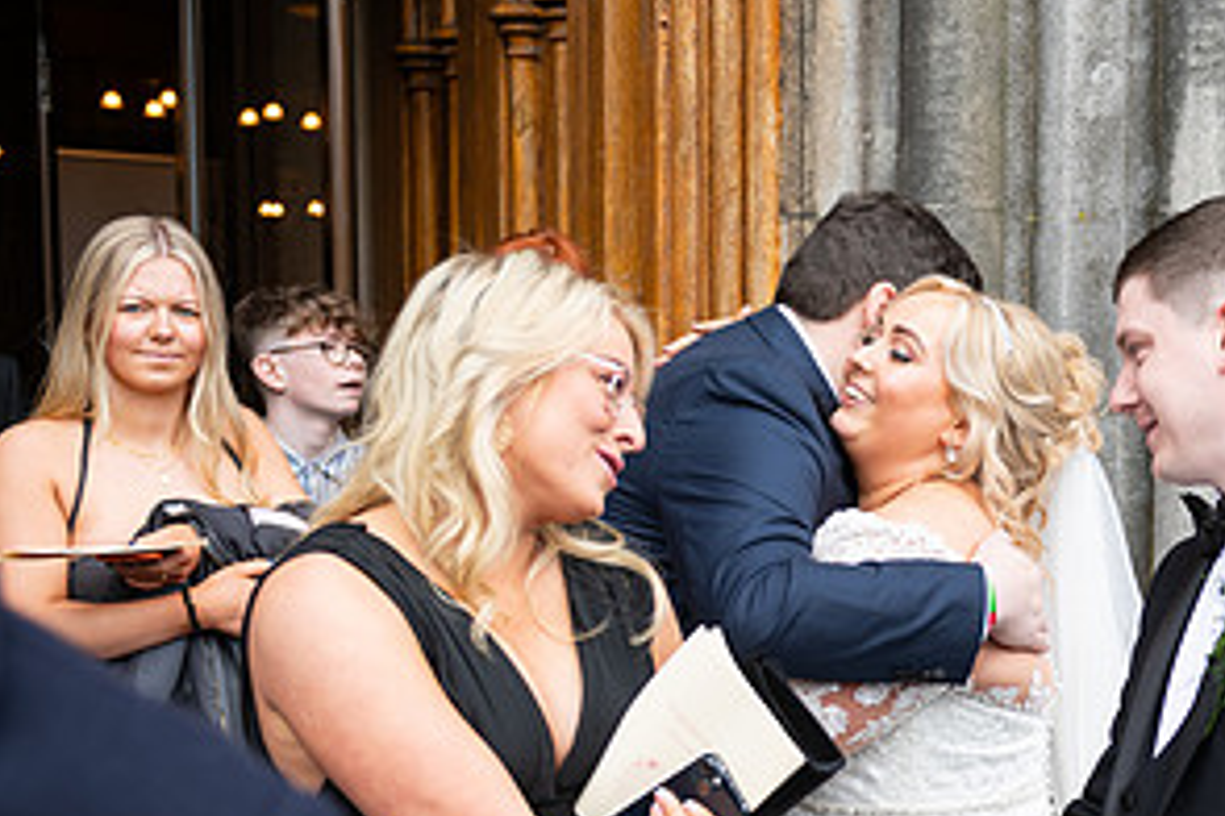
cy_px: 685
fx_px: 2416
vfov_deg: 18.9
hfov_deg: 27.3
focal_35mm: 71
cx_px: 1138
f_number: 3.5
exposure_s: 1/160
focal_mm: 36
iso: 125
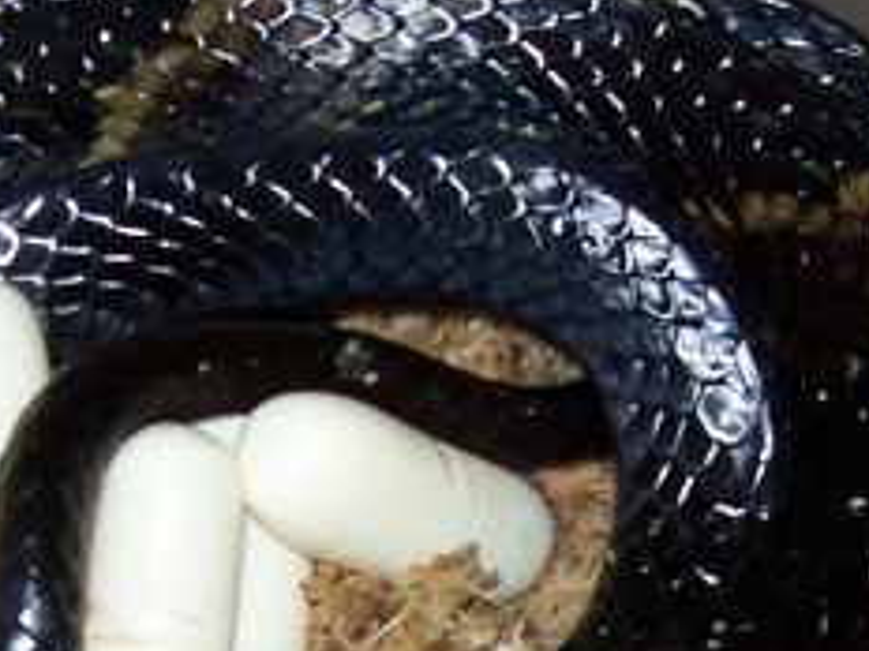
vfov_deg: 12.4
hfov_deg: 16.7
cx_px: 199
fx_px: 2937
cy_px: 745
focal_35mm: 117
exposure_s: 1/60
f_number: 2.7
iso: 80
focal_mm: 5.6
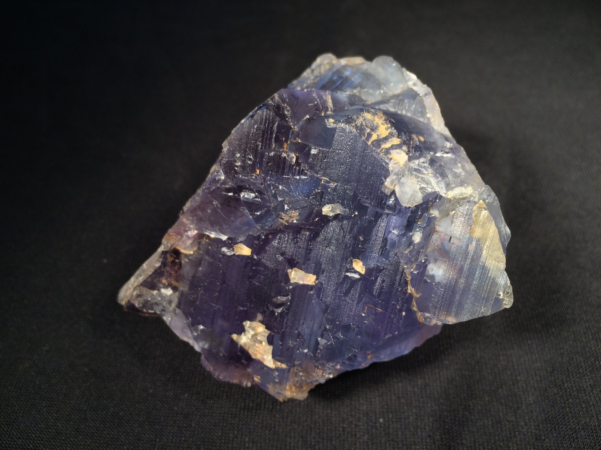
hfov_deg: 61.7
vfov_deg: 48.2
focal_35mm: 29
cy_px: 225
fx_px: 503
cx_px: 300
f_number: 2.2
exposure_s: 1/120
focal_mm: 4.15
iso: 32
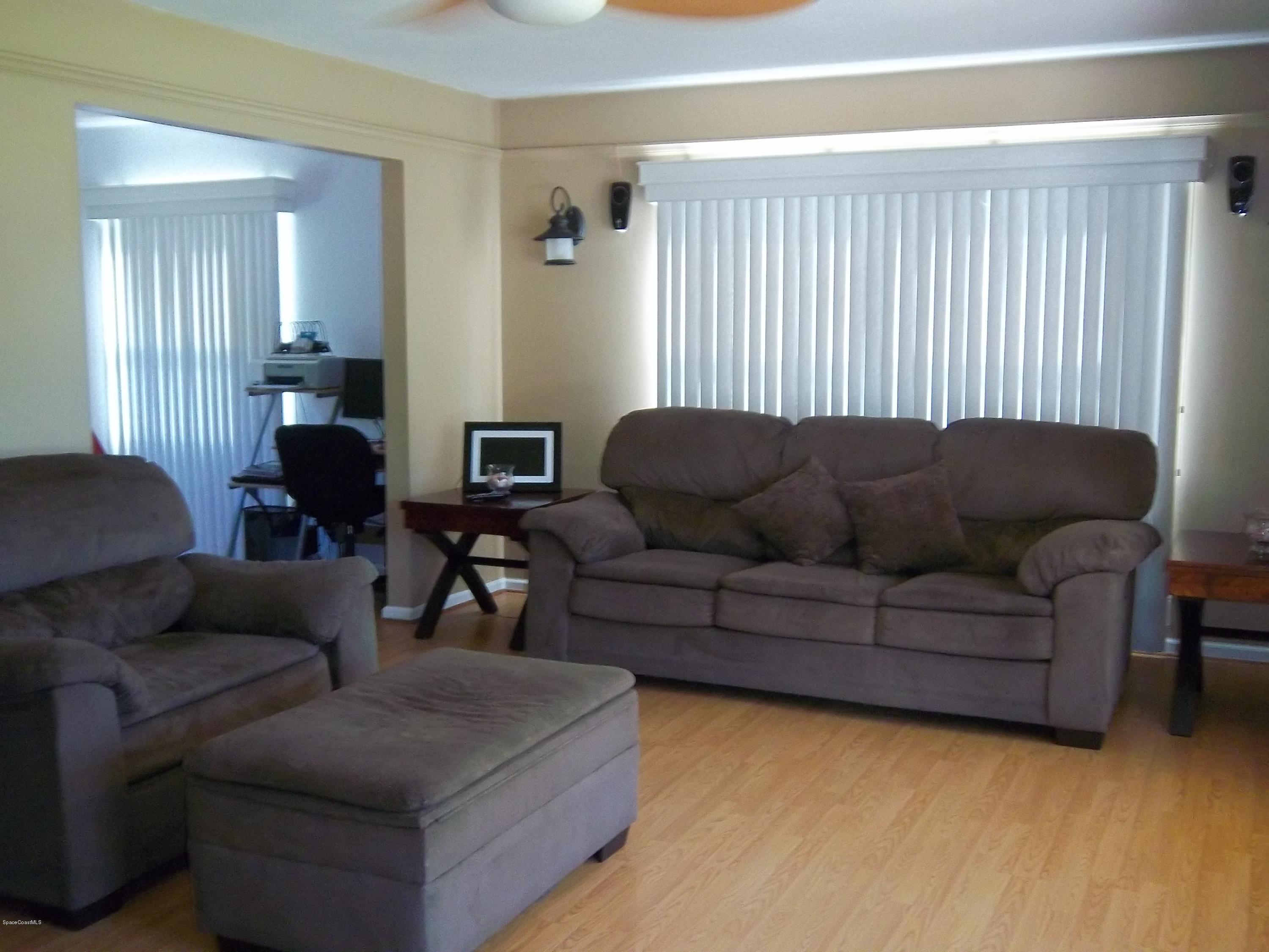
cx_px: 634
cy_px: 476
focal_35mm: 35
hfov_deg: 52.6
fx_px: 1283
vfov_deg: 40.7
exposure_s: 1/40
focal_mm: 6.17
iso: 320
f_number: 3.86
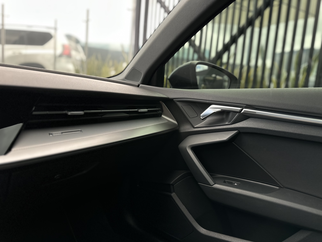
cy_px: 121
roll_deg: -4.9
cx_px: 161
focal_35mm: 24
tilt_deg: -6.6
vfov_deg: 56.8
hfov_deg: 71.6
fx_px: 223
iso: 100
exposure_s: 1/121
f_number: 1.78
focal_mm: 6.86
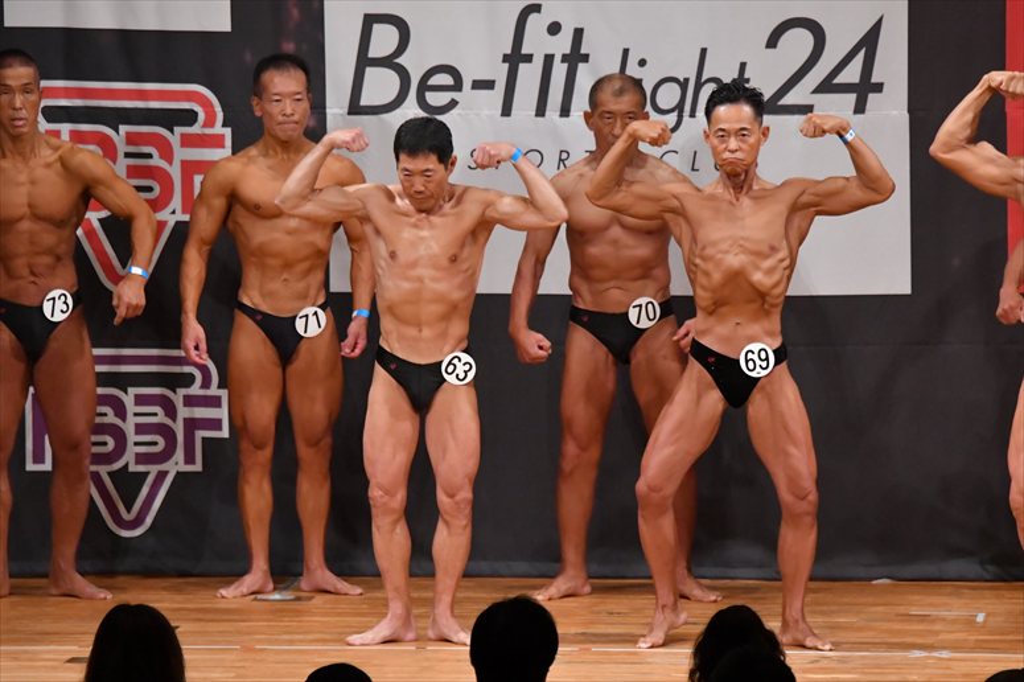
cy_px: 341
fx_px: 8103
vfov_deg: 4.8
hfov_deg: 7.2
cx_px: 512
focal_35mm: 285
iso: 7200
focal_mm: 190
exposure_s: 1/400
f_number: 5.6
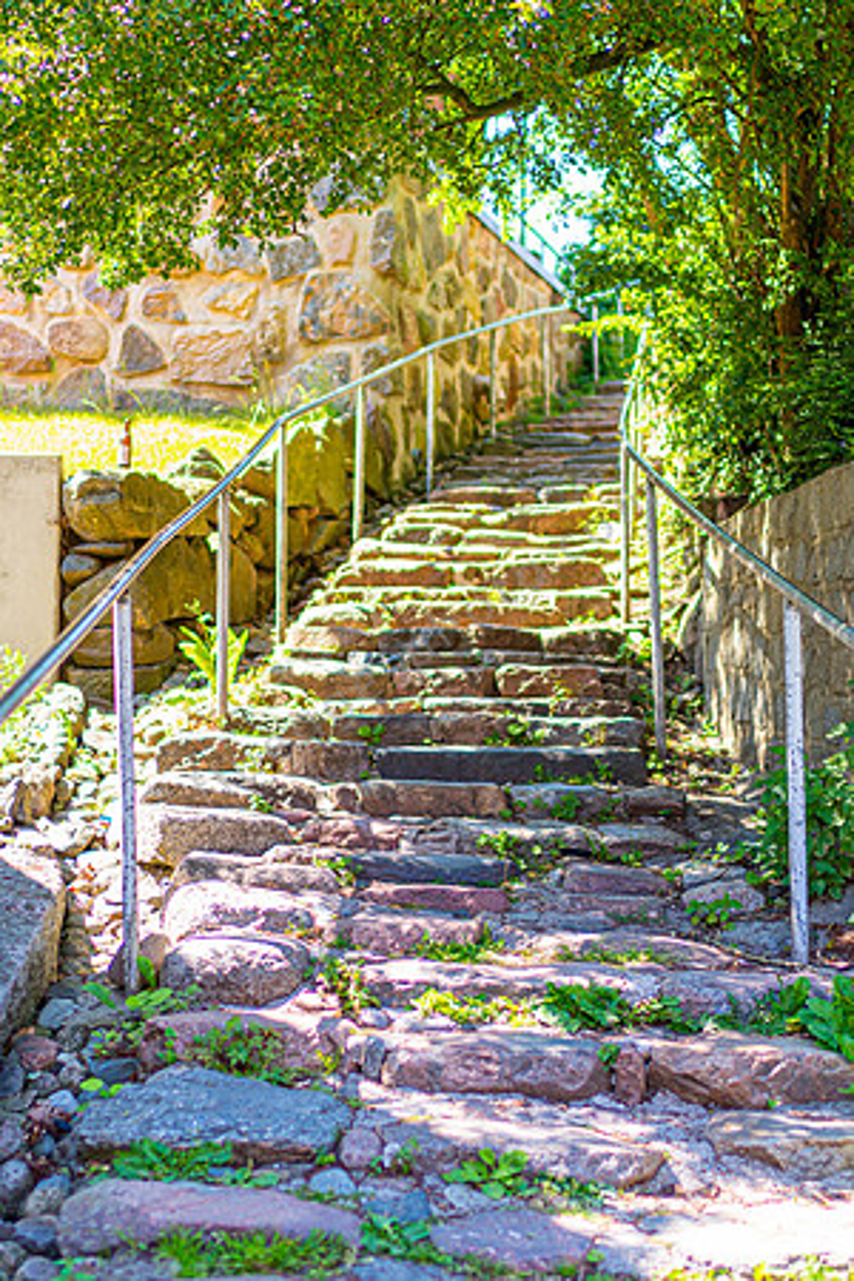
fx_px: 1850
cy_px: 640
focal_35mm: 52
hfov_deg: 26.0
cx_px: 427
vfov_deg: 38.2
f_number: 1.4
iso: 100
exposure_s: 1/500
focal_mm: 35
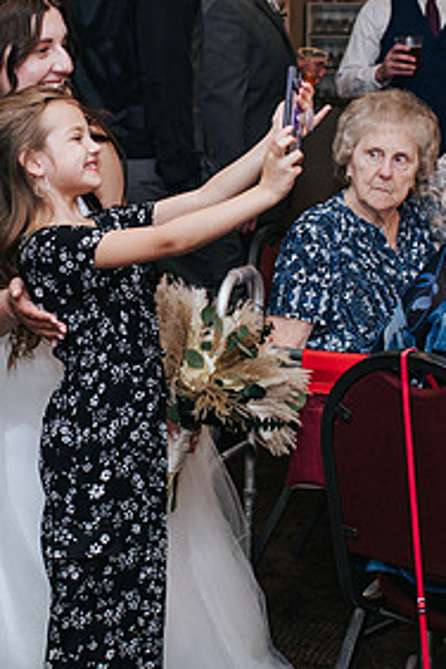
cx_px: 125
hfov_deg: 15.5
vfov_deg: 23.0
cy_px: 232
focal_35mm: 88
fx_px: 1635
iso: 800
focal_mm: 35
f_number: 3.2
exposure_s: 1/200
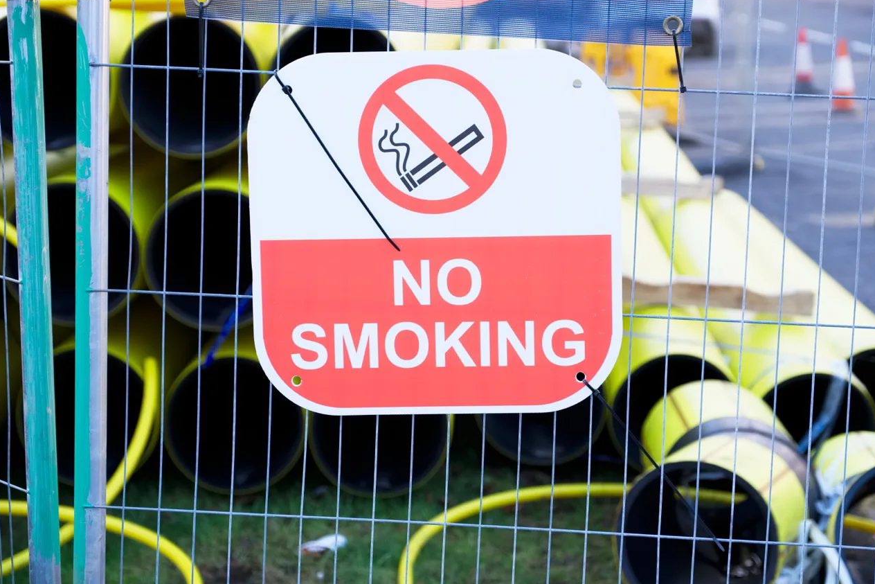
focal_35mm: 81
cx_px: 440
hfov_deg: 25.1
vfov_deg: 16.9
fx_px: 1969
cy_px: 292
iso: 200
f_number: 4
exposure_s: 1/125
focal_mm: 53.3
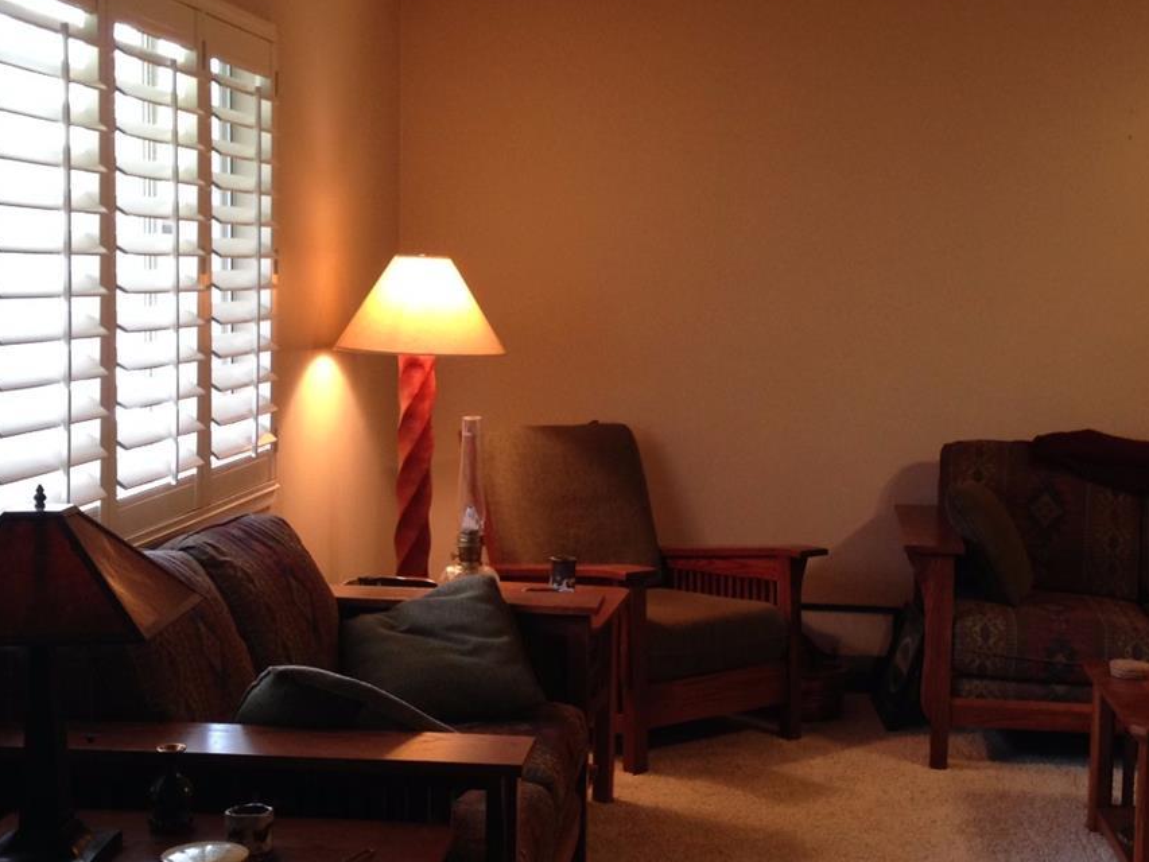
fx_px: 1925
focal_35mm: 58
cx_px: 659
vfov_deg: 25.2
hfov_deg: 33.2
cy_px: 455
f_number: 2.4
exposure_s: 1/20
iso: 80
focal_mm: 4.12
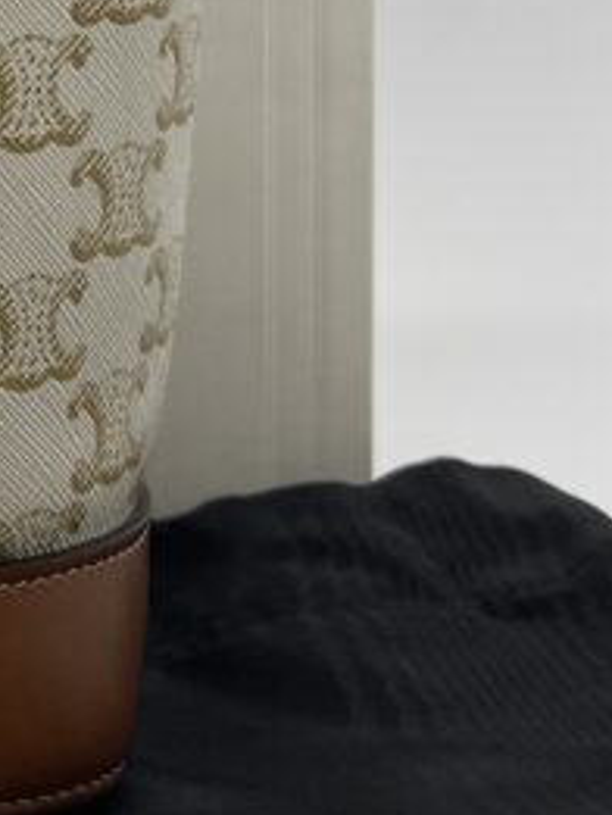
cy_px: 31
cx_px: -503
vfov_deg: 18.8
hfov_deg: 13.1
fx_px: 2402
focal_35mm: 102
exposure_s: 1/233
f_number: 1.5
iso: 40
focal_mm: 5.7
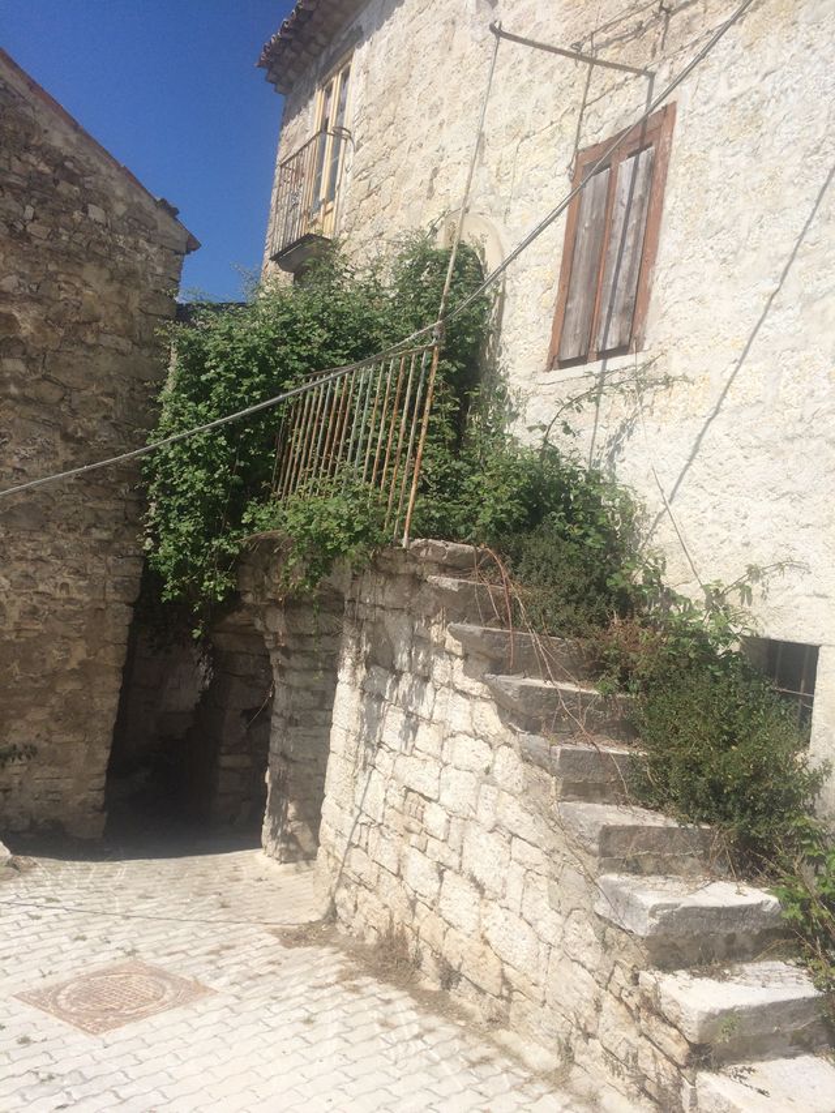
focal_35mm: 29
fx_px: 932
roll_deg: -4.5
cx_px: 418
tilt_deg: +2.2
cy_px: 556
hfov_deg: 48.2
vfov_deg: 61.7
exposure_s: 1/3731
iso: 32
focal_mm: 4.15
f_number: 2.2
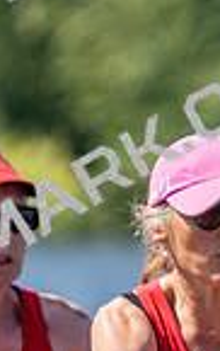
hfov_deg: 0.8
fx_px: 15619
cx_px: 597
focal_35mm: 1633
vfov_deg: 1.3
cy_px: 350
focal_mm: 400
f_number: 6.3
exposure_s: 1/2000
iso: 320
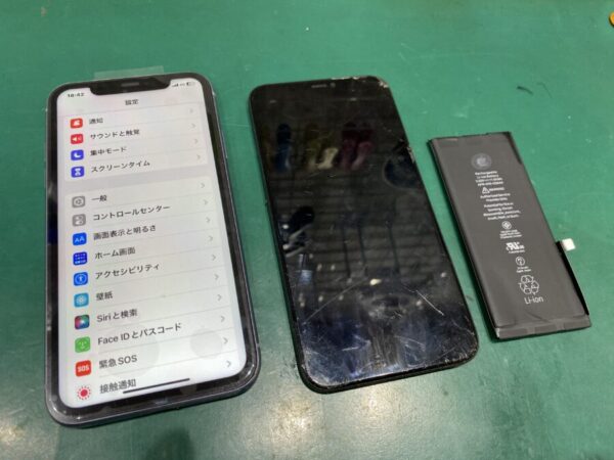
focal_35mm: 26
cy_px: 230
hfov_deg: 67.3
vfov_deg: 53.1
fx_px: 461
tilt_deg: -63.7
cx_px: 307
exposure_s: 1/100
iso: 64
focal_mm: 4.25
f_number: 1.8
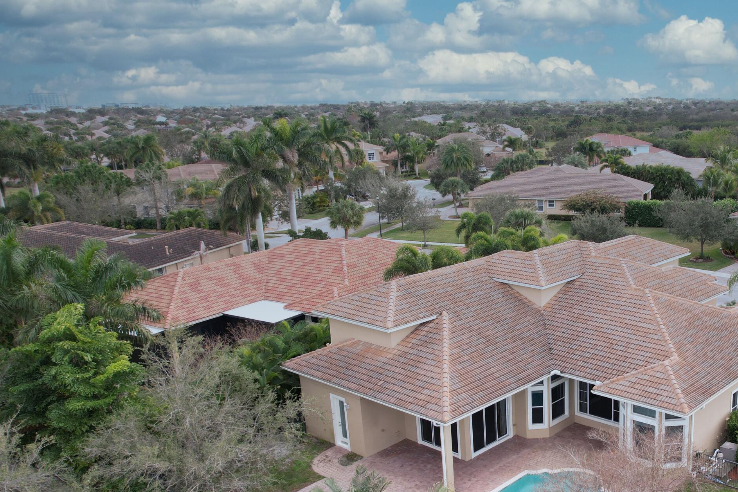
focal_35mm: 35
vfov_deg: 37.4
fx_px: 717
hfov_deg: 51.7
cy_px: 331
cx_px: 569
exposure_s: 1/25
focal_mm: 8.4
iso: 100
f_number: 2.8
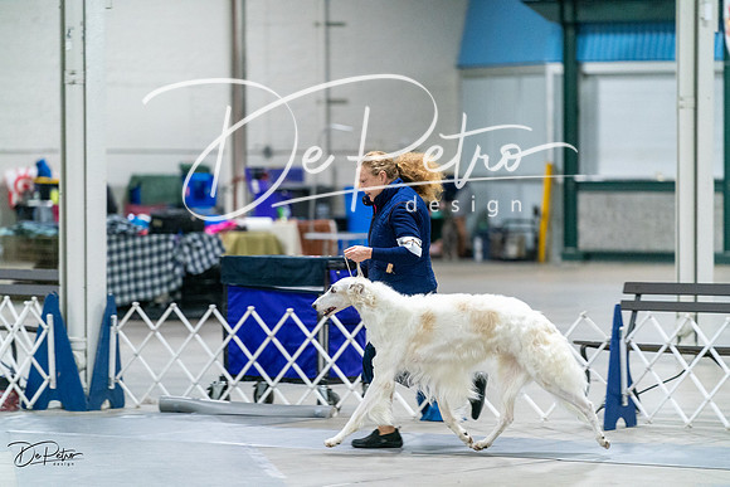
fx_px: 4056
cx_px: 365
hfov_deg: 10.3
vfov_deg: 6.9
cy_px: 244
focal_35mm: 200
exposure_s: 1/250
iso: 5000
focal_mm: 200
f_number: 2.8
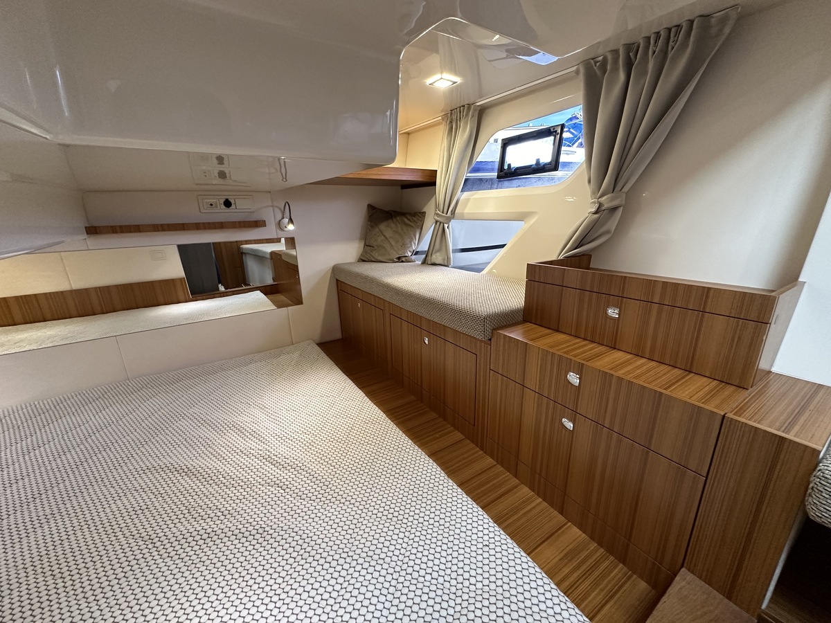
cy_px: 312
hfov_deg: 102.1
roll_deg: +2.0
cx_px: 416
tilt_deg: -18.6
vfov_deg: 85.7
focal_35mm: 14
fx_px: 336
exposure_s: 1/60
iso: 400
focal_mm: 2.22
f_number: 2.2
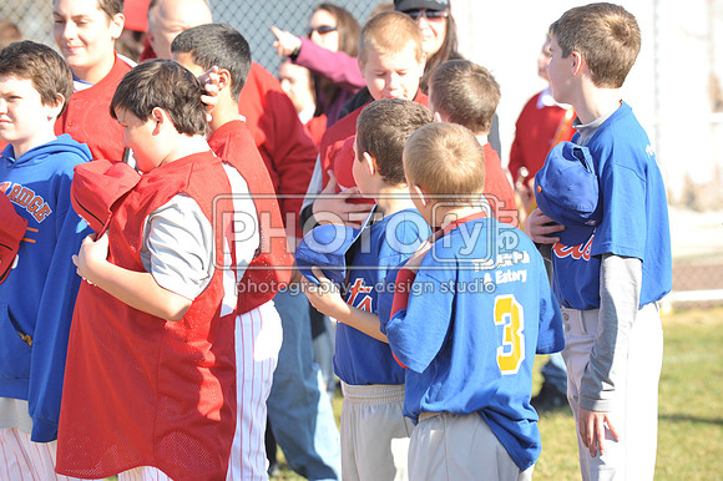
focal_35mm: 200
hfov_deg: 10.3
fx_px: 4014
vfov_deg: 6.9
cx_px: 362
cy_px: 240
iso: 400
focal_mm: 200
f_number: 7.1
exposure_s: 1/320
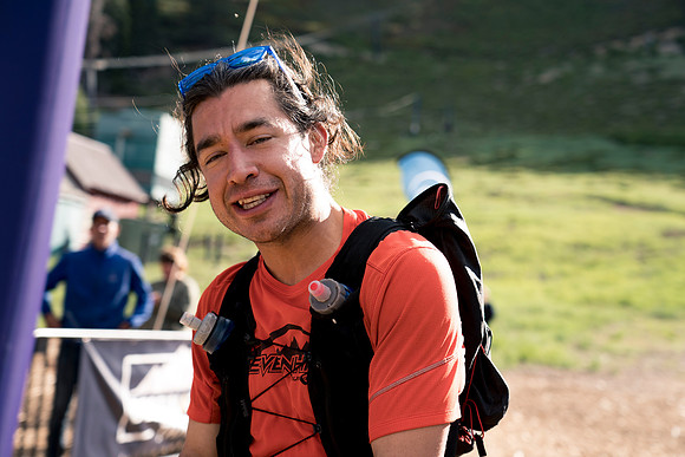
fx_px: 1180
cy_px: 228
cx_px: 342
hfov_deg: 32.4
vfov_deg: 21.9
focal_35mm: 62
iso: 125
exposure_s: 1/400
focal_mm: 62
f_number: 4.5
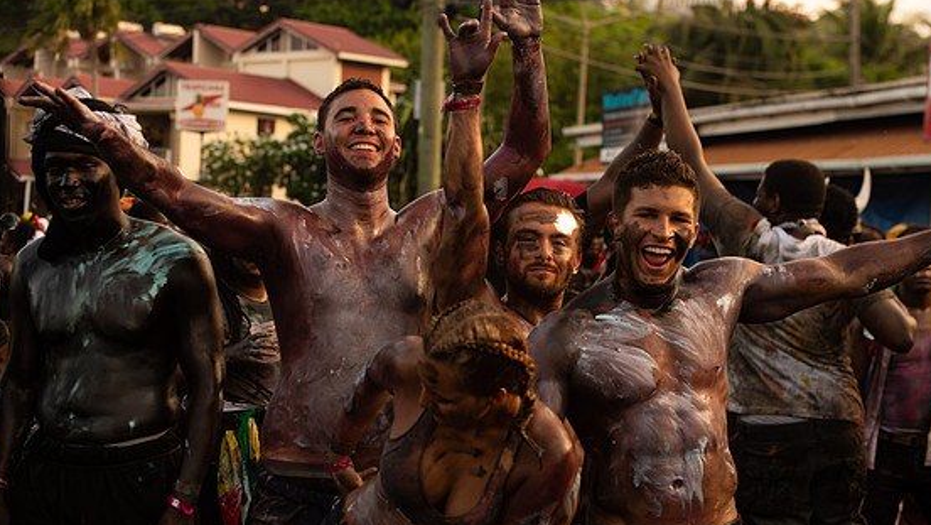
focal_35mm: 77
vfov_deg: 15.7
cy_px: 319
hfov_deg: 27.5
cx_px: 474
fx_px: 1902
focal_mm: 70
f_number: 5
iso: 180
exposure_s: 1/200
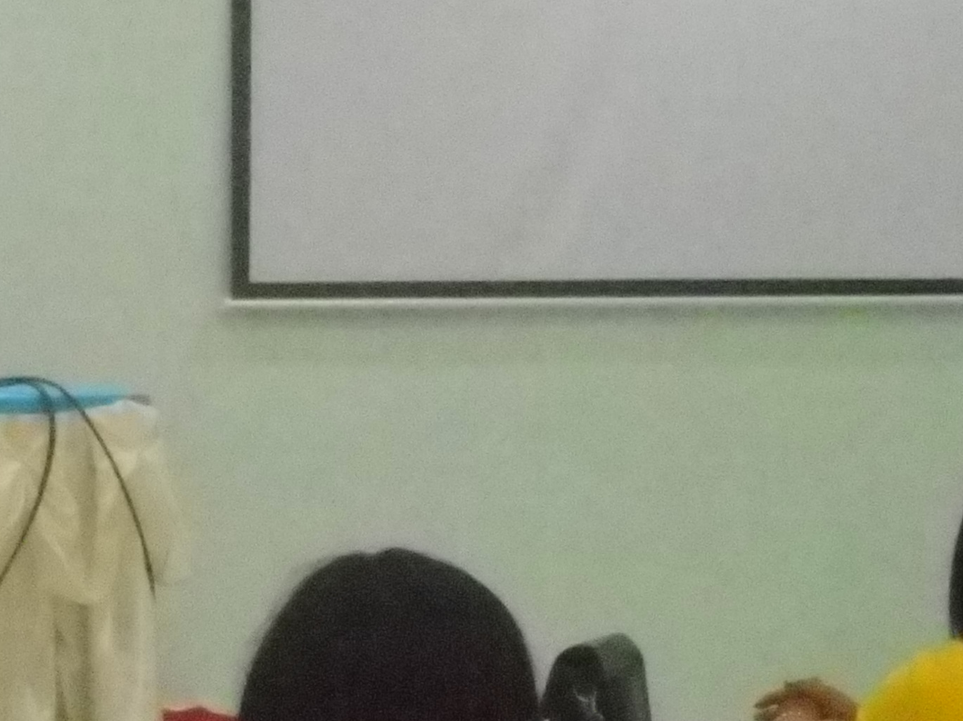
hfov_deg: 10.3
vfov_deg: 7.7
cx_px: 355
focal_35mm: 192
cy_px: 883
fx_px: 5340
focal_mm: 9.1
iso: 1600
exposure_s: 1/60
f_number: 4.9
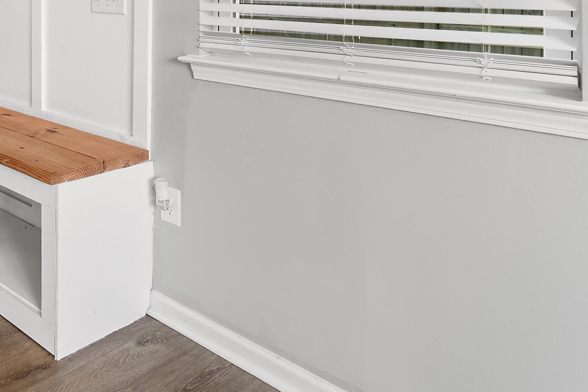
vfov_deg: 34.4
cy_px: -22
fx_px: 555
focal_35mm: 34
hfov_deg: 44.7
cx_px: -35
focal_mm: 10
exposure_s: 1/5
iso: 100
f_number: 8
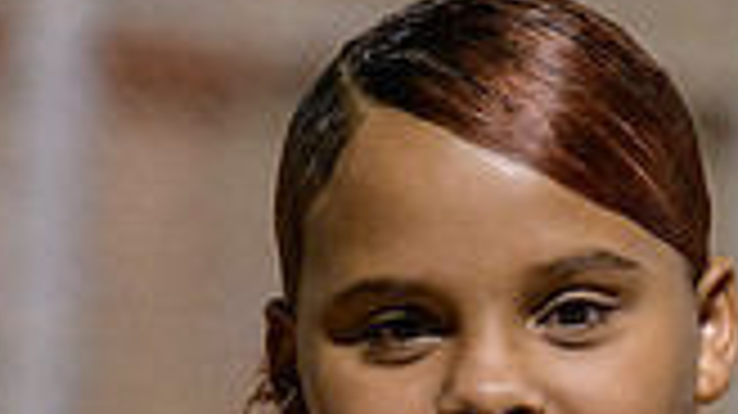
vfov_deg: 2.4
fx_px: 9837
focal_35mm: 503
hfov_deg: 4.3
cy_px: 837
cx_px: 432
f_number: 5
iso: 4000
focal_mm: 175
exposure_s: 1/250
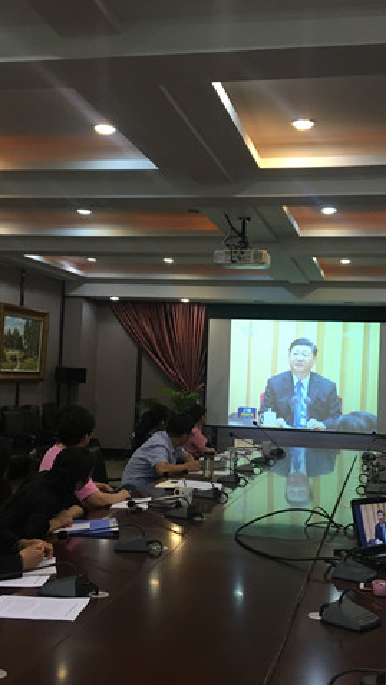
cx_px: 222
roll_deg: -2.4
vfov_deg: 47.3
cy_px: 342
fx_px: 781
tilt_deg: +2.8
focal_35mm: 43
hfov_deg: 27.7
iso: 64
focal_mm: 4.15
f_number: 2.2
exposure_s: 1/33
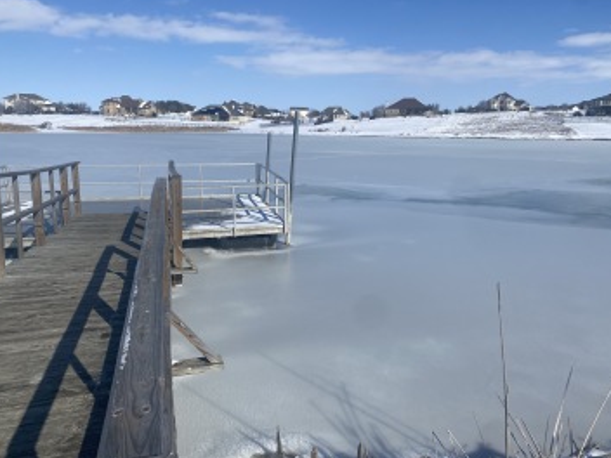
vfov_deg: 51.4
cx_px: 302
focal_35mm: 27
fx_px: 477
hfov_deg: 65.3
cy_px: 232
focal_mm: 4.25
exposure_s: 1/6757
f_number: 1.8
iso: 32
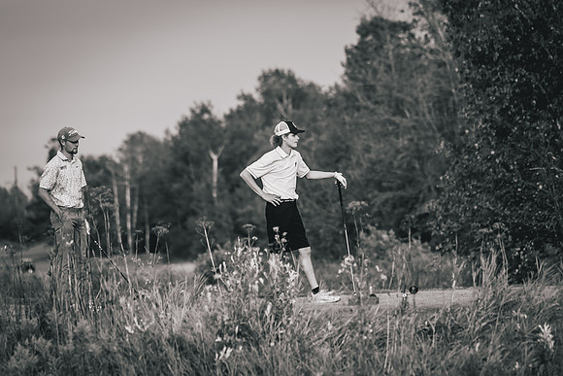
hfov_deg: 8.8
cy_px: 188
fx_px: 3666
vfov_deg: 5.9
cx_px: 288
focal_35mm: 234
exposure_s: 1/1000
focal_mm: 150
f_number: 2.8
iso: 200
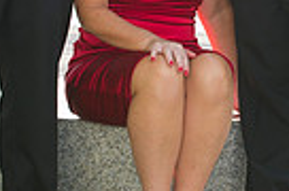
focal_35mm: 384
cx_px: 259
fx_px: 3075
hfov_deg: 5.4
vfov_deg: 3.6
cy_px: -70
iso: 320
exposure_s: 1/100
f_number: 5.6
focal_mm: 90
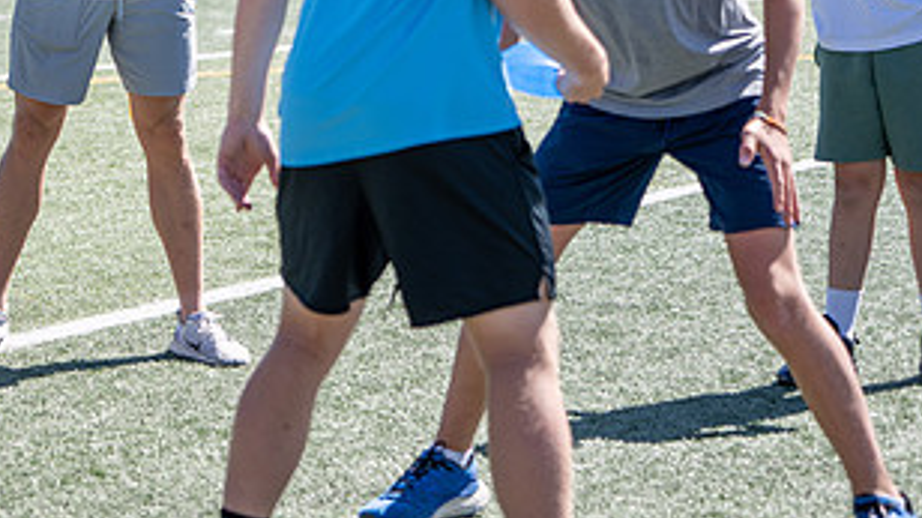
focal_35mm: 154
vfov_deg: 7.8
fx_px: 3764
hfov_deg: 13.8
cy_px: -86
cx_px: 53
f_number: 3.2
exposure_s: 1/800
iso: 50
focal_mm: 70
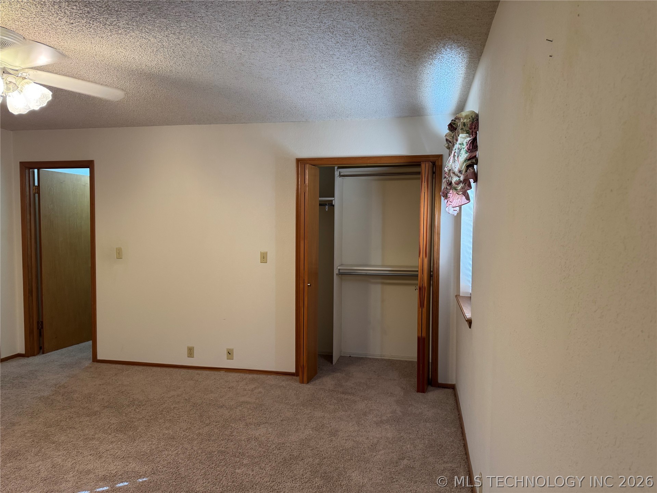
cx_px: 328
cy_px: 246
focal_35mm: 24
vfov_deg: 56.8
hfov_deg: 71.6
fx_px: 456
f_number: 1.78
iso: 200
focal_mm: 6.76
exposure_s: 1/60
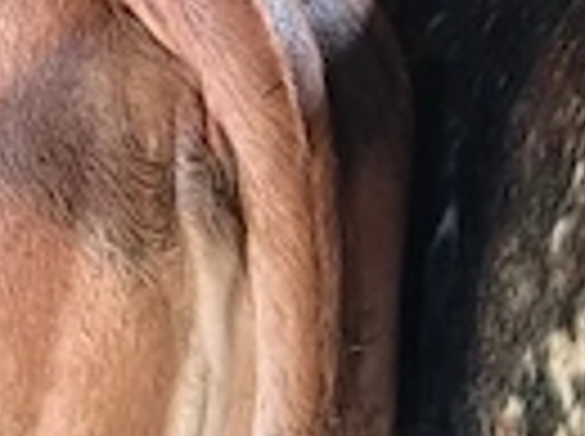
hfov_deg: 10.3
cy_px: 283
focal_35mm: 193
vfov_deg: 7.7
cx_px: 288
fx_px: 3256
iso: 2548
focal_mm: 4.71
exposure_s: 1/33.3
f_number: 1.7
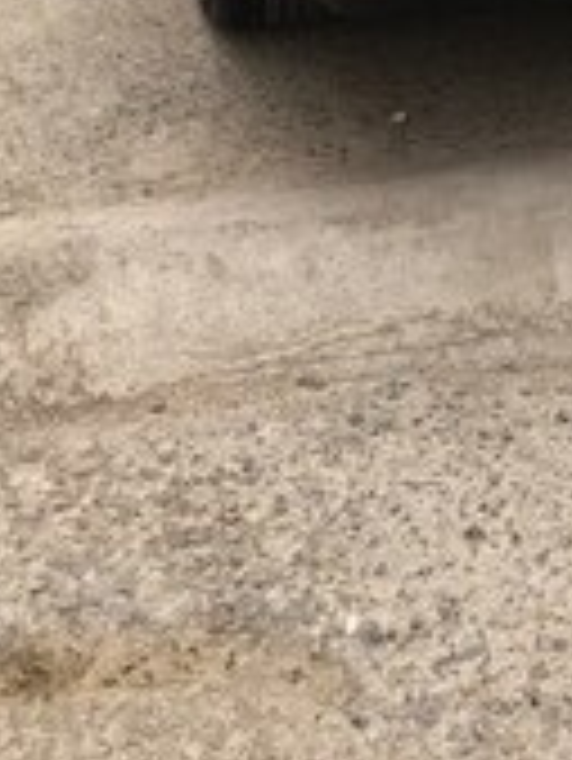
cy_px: -175
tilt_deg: -20.1
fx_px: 1870
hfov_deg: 16.8
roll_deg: -0.9
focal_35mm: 85
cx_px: 649
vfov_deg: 21.2
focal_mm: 4.15
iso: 25
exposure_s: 1/142
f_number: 2.2
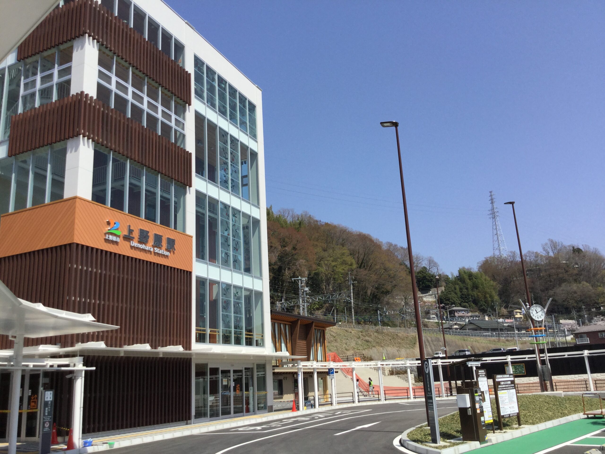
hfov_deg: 58.4
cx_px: 302
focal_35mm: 31
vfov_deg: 45.4
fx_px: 542
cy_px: 227
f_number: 2.4
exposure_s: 1/1733
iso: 25
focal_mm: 3.3
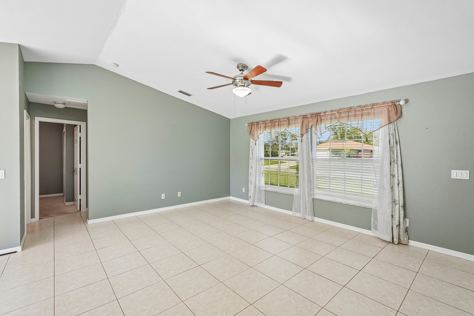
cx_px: 237
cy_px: 158
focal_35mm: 16
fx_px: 211
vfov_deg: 73.7
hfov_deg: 96.7
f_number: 8
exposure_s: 1/80
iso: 400
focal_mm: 16
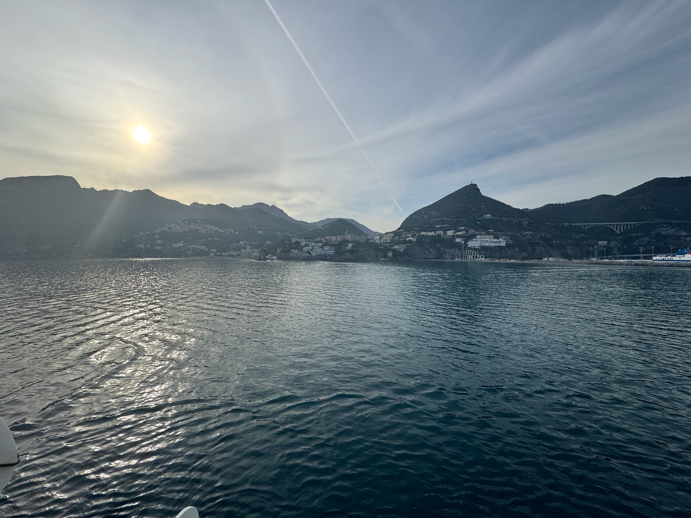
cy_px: 259
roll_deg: -1.2
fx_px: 279
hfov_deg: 102.1
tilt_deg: -3.7
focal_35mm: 14
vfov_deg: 85.7
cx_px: 346
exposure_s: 1/2415
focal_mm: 2.22
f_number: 2.2
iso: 50
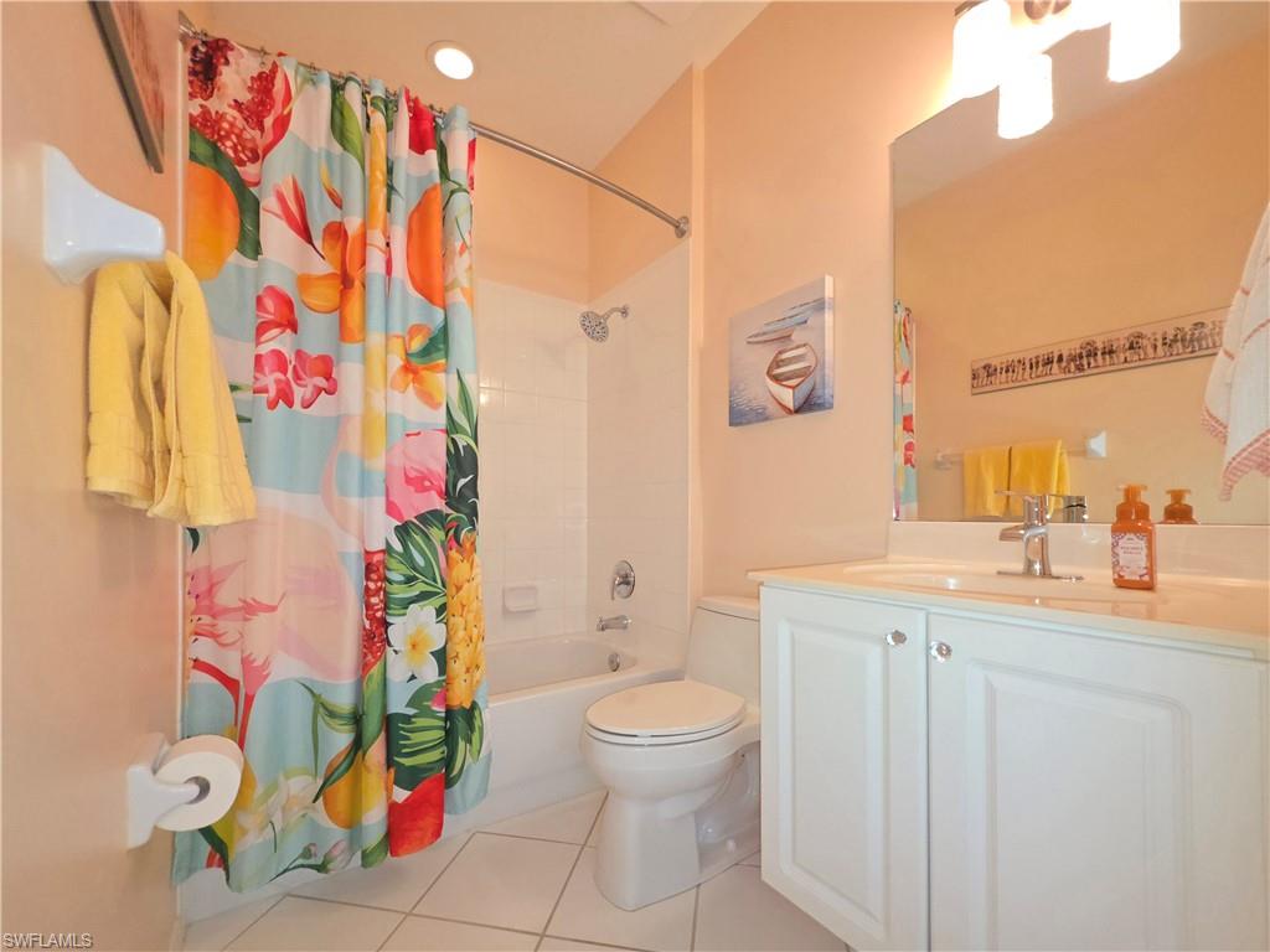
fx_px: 477
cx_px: 635
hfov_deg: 106.2
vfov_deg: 89.9
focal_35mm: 13
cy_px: 476
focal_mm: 2.2
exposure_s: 1/60.2
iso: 160
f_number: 1.9
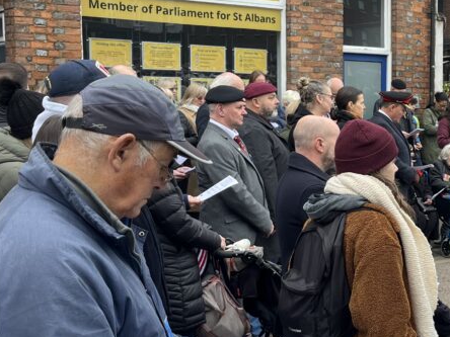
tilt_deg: -6.5
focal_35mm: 60
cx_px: 449
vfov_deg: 24.4
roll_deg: -0.4
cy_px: 172
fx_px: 780
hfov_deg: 30.0
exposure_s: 1/122
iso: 32
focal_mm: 5.1
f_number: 1.6
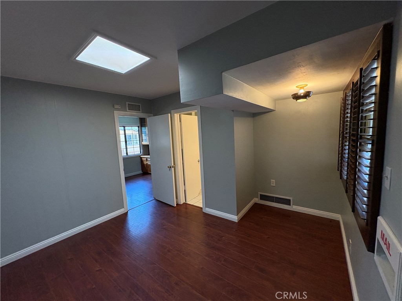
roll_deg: +3.6
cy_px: 150
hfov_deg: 102.1
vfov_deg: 85.7
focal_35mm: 14
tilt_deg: -4.3
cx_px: 201
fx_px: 163
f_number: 2.2
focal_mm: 2.22
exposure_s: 1/120
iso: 400
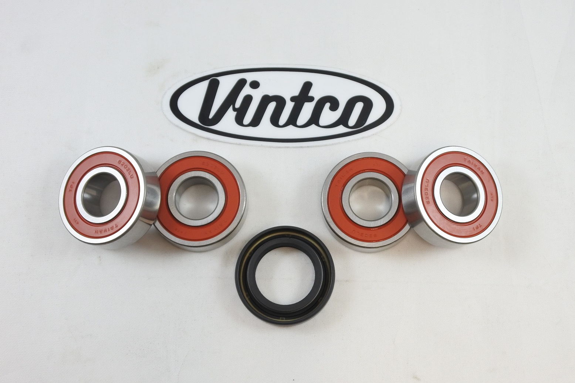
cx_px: 288
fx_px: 671
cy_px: 192
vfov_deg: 31.9
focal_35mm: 42
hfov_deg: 46.4
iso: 400
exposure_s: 1/125
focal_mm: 15.7
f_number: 4.2
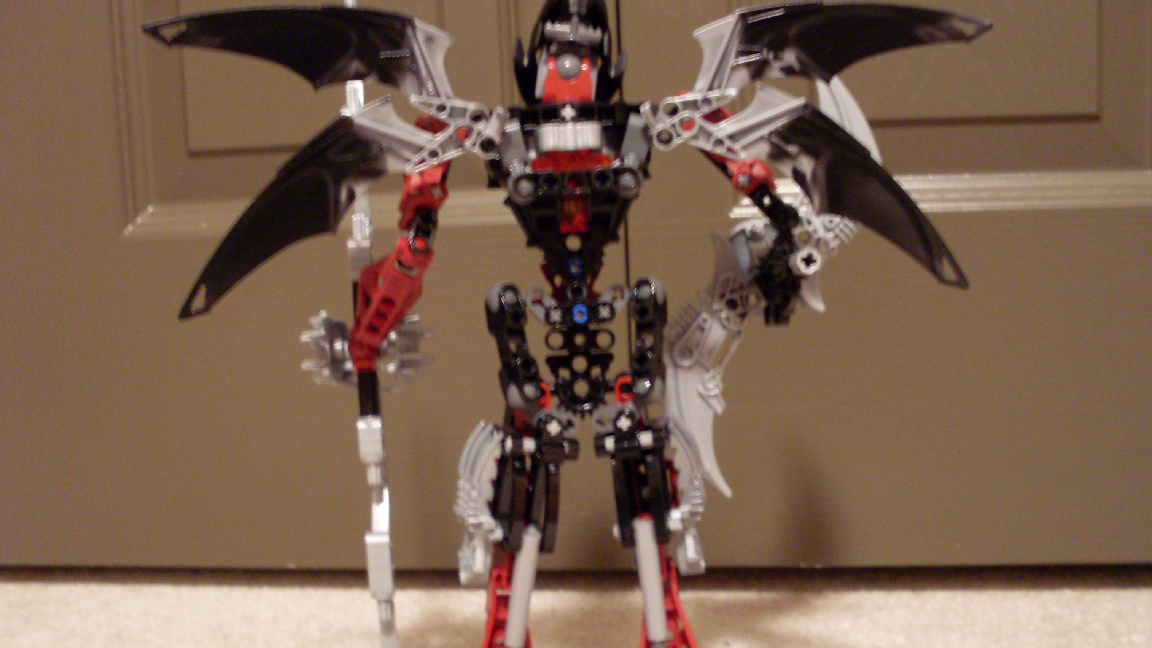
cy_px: 360
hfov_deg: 48.4
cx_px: 574
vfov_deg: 28.3
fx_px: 1283
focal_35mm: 42
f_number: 2.8
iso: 200
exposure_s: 1/3
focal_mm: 6.3
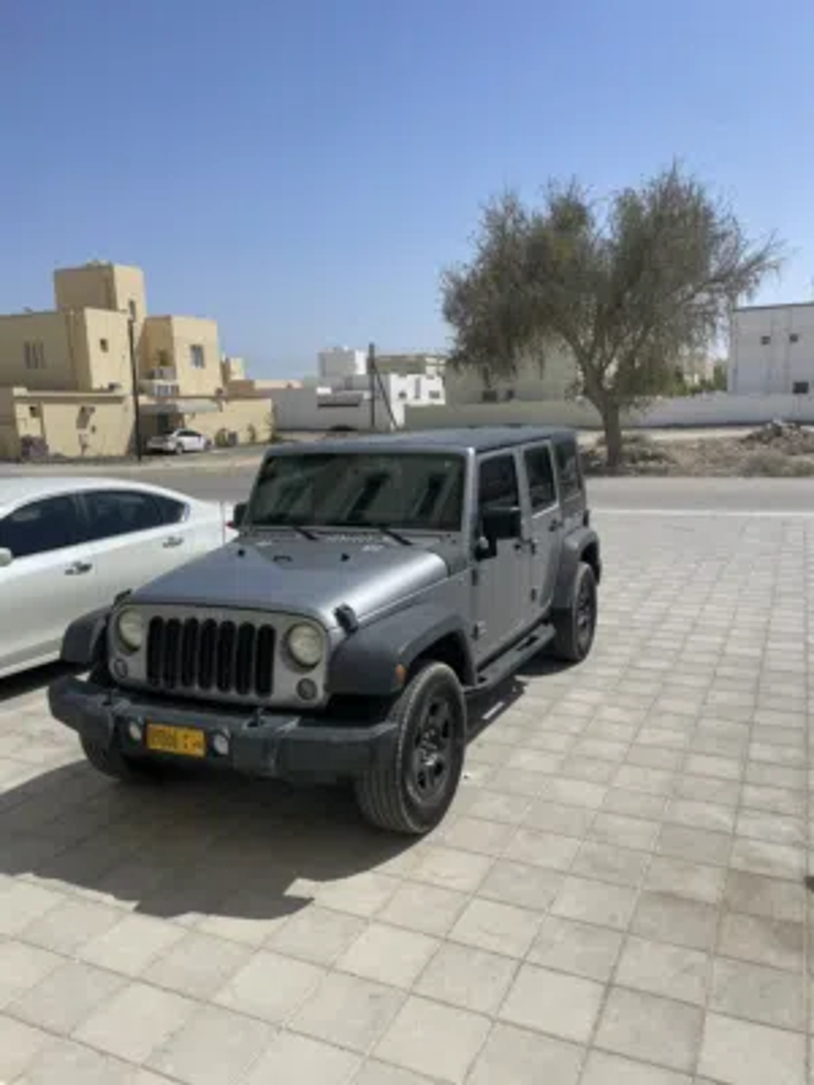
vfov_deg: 67.3
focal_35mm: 26
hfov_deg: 53.1
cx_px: 407
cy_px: 542
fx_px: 815
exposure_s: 1/6135
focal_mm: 4.2
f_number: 1.6
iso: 32
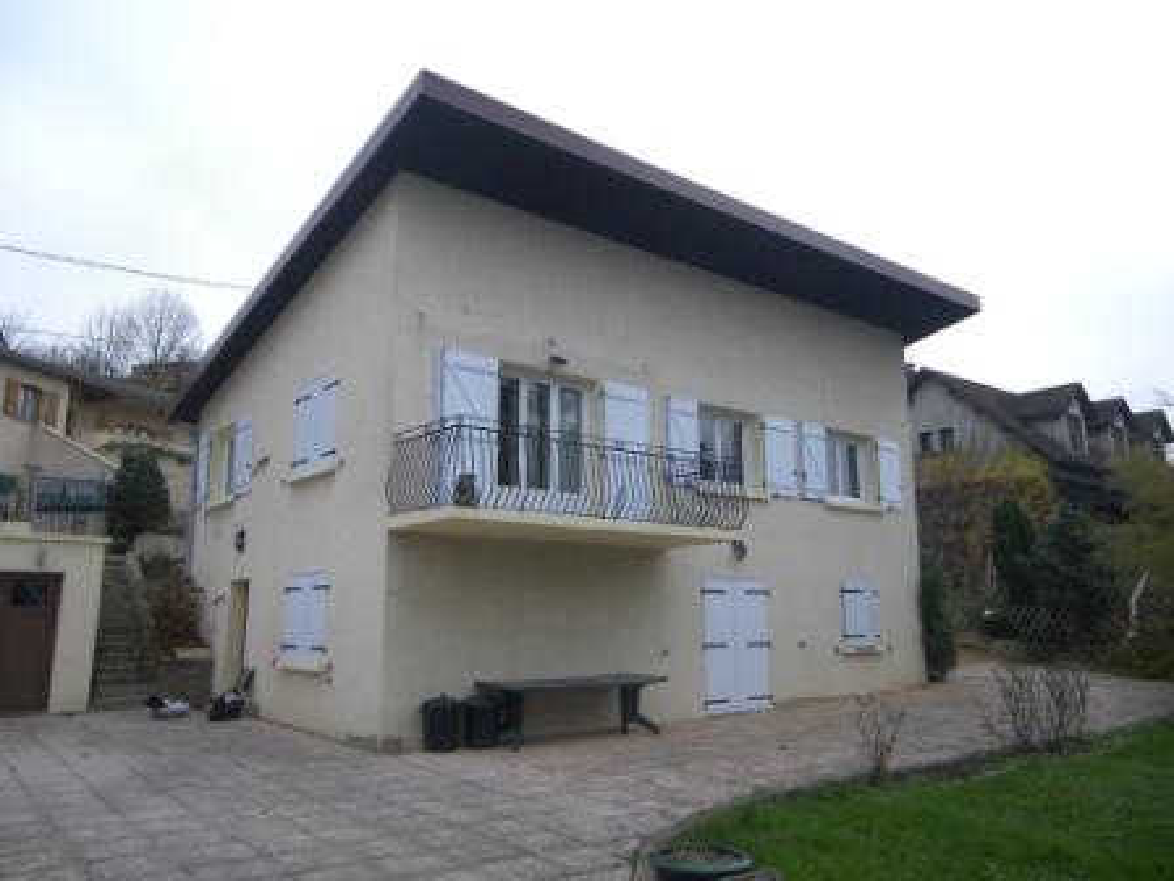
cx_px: 587
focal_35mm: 28
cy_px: 440
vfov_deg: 49.7
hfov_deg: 63.4
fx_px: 950
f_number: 2.6
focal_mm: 4.9
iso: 80
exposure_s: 1/320
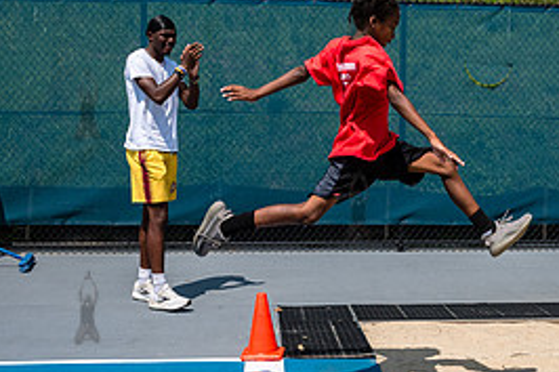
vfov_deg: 23.7
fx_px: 885
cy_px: 205
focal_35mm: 57
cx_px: 356
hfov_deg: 34.9
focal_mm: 26
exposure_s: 1/2500
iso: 400
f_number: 5.6
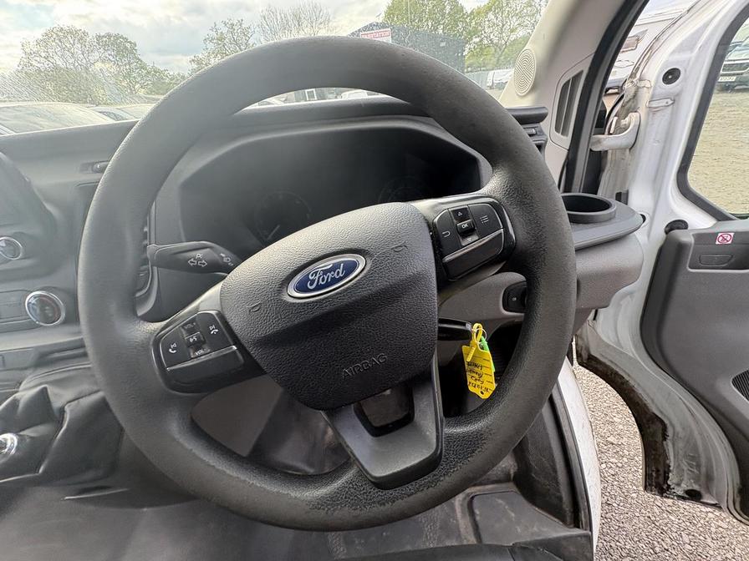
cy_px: 280
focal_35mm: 14
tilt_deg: -26.7
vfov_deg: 85.7
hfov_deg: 102.1
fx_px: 303
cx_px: 374
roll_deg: +12.2
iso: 100
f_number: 2.2
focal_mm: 2.22
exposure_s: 1/140
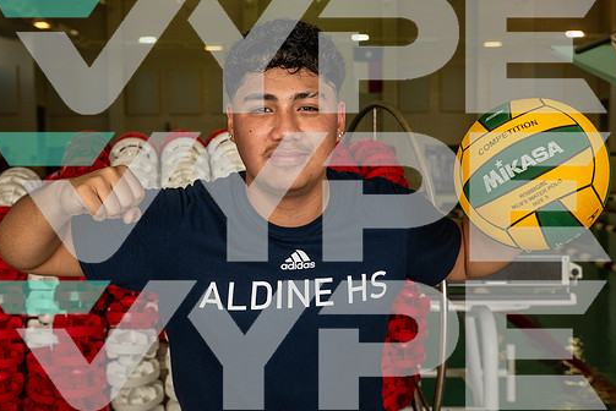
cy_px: 198
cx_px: 299
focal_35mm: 53
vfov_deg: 25.5
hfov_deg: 37.5
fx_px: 907
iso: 500
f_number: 7.1
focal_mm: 46
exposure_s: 1/250
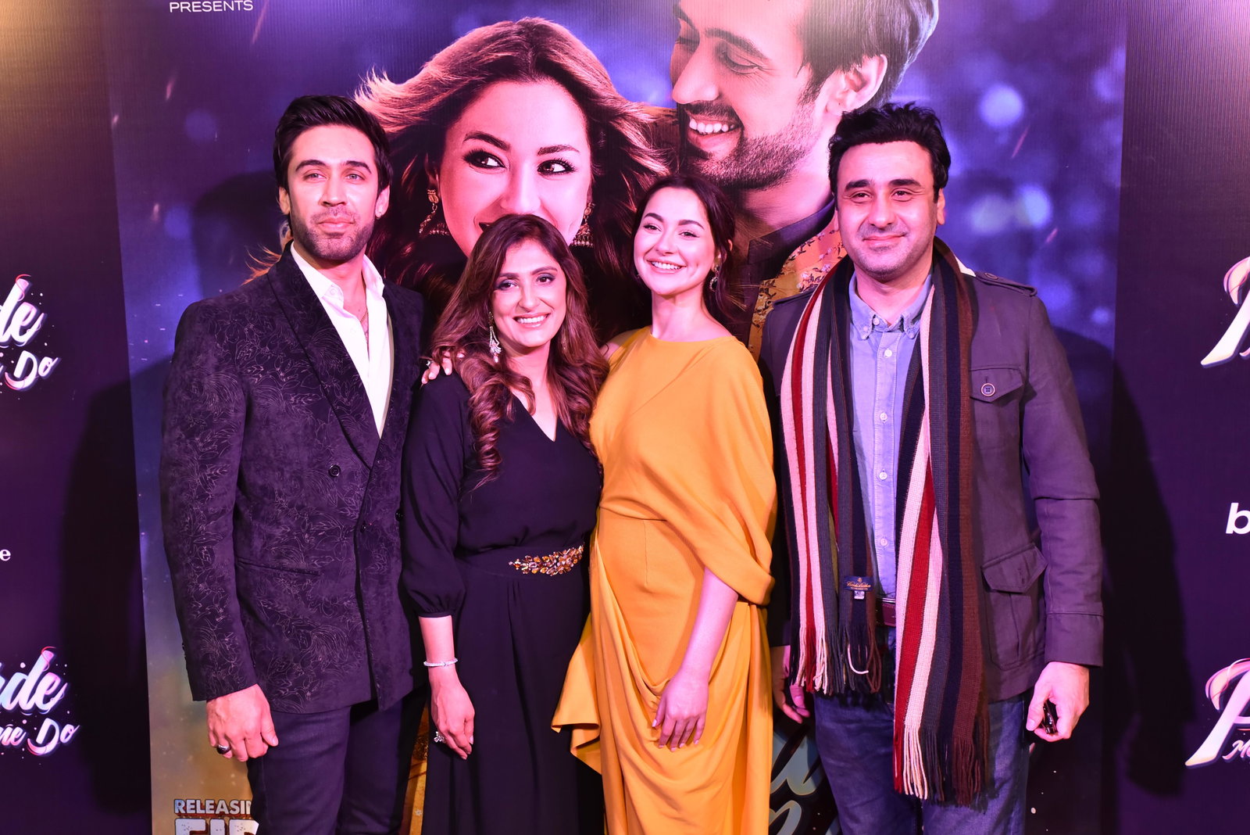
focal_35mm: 38
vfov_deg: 35.1
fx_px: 1320
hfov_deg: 50.7
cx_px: 625
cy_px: 418
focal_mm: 38
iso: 1600
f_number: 5.6
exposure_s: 1/125
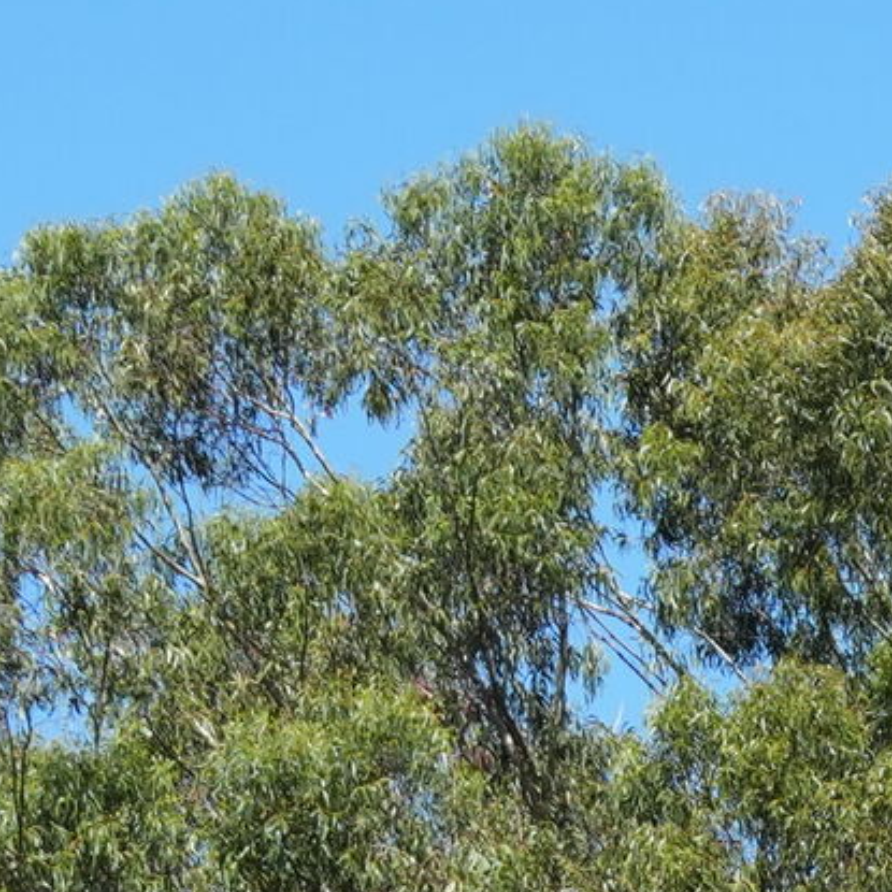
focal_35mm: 442
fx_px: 12886
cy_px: 2723
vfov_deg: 3.8
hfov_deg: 4.0
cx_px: 1189
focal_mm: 50
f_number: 4.5
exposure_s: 1/1250
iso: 320
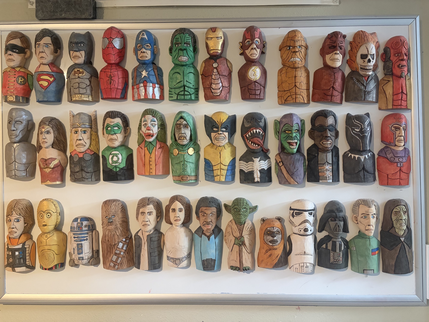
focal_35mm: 26
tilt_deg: +1.4
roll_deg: +0.3
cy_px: 161
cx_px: 214
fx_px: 322
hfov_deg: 67.3
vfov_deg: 53.1
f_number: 1.6
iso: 500
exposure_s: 1/40
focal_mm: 5.96
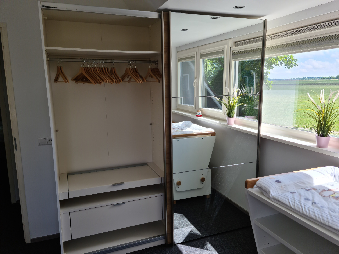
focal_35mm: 27
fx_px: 264
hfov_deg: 65.3
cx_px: 170
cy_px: 127
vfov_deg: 51.4
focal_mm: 5.9
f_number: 2
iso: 25
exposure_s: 1/171
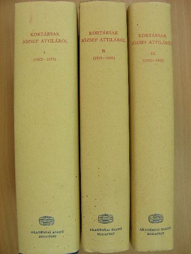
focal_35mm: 41
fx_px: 301
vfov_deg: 45.8
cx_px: 96
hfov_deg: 35.2
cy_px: 127
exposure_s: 1/33.7
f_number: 3.5
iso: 157
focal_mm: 6.8
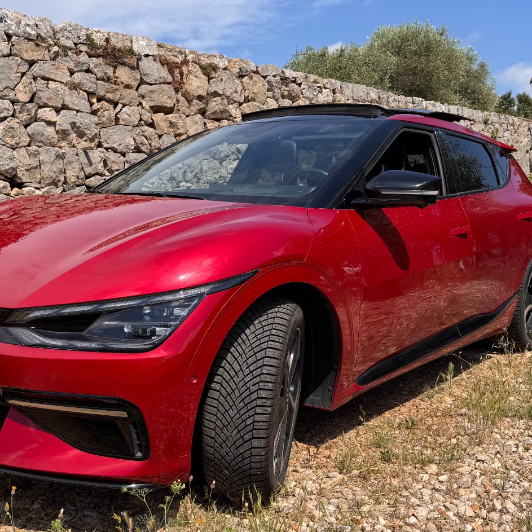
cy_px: 294
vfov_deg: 46.0
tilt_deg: -8.7
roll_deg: +0.0
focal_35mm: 36
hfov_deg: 45.8
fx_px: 626
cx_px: 210
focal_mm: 6.76
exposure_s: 1/4310
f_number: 1.78
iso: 80
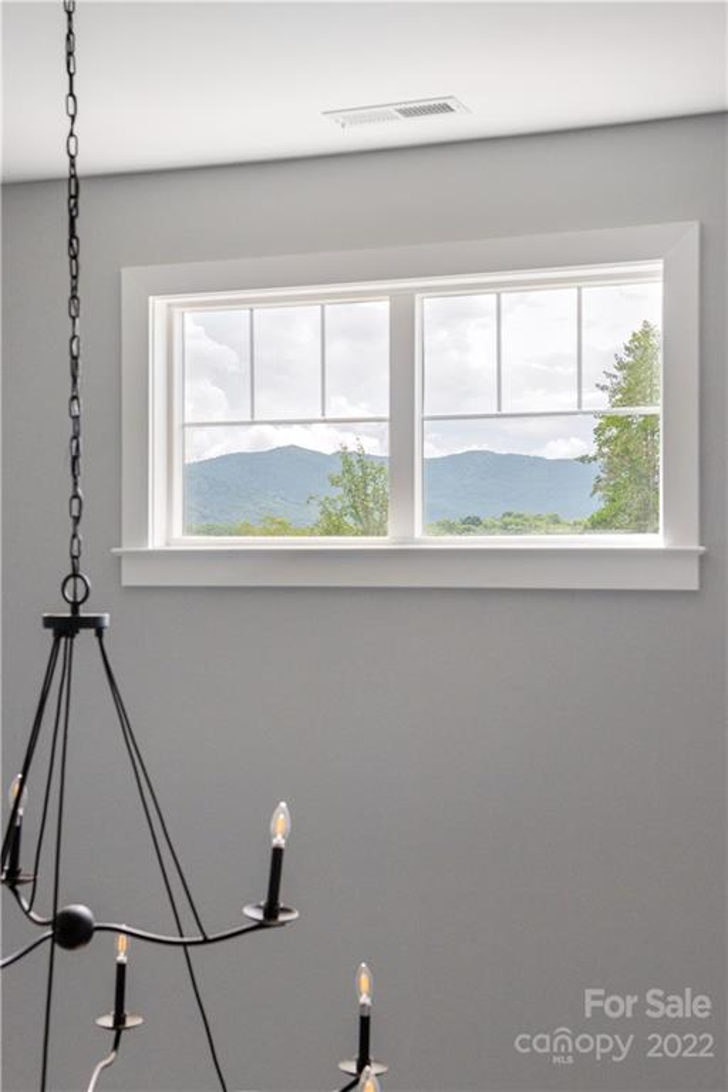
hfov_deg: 28.1
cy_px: 546
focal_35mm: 48
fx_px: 1456
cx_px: 364
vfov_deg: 41.1
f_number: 7.1
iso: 320
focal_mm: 48
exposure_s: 1/200
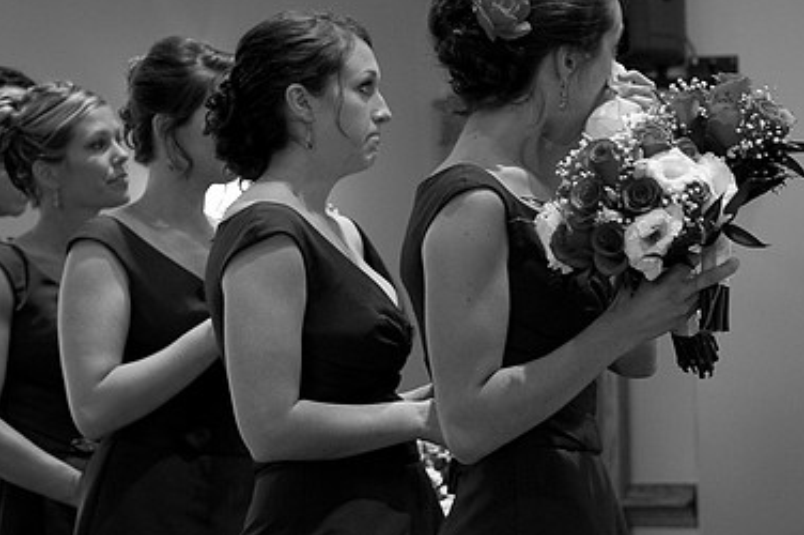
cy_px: 278
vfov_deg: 12.7
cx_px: 447
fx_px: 2410
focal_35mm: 108
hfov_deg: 18.9
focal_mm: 70
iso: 2000
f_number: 5.6
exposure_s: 1/40
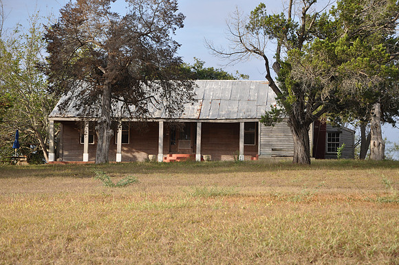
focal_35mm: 99
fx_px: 1096
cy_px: 132
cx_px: 200
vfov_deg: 13.8
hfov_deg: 20.6
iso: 200
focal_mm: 66
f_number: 7.1
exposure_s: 1/200
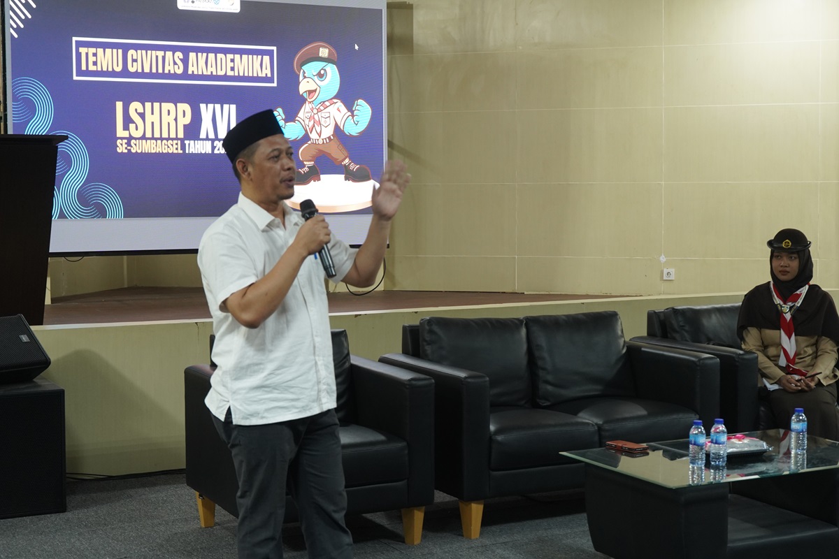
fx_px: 1398
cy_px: 280
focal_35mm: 60
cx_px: 420
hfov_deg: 33.4
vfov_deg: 22.6
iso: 2500
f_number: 5.6
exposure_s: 1/40
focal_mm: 60
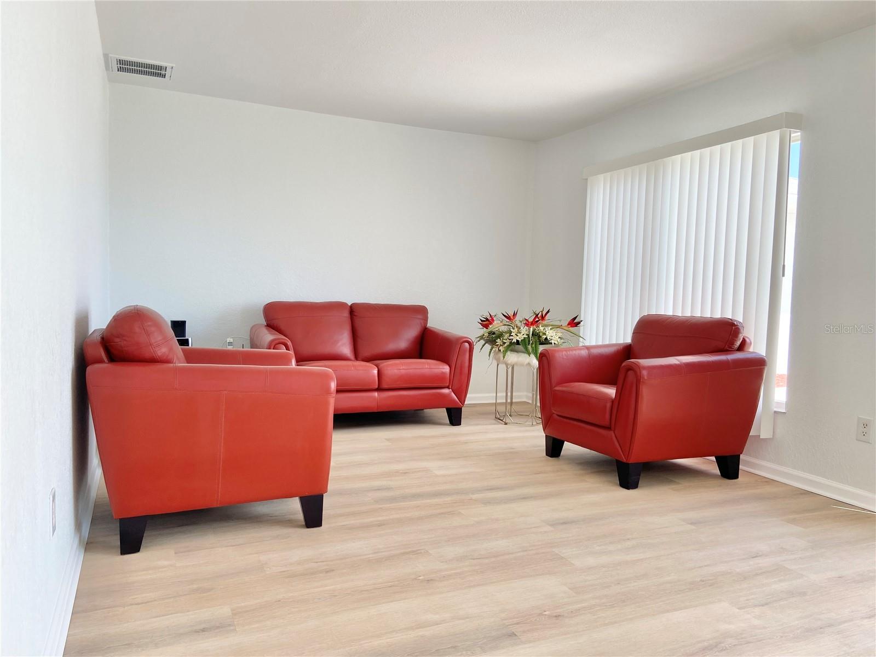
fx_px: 658
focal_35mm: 26
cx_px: 438
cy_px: 328
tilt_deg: -4.8
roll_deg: -1.6
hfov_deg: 67.3
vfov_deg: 53.1
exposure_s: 1/169
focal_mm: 4.25
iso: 32
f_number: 1.8
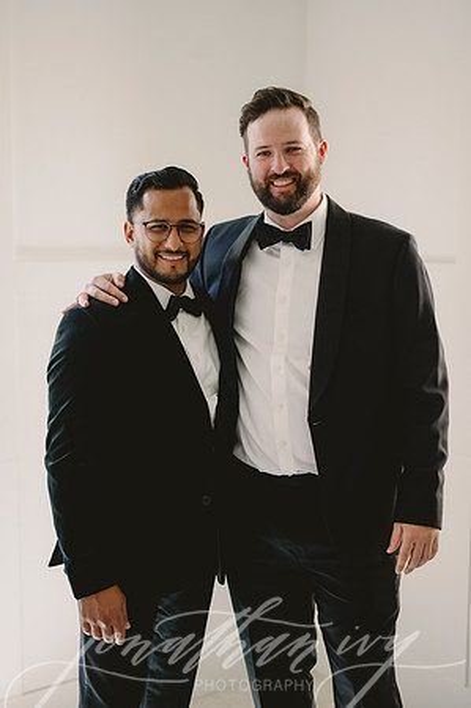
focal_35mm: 50
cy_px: 354
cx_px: 236
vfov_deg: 39.6
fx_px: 983
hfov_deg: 26.9
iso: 250
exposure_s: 1/320
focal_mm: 50
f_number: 2
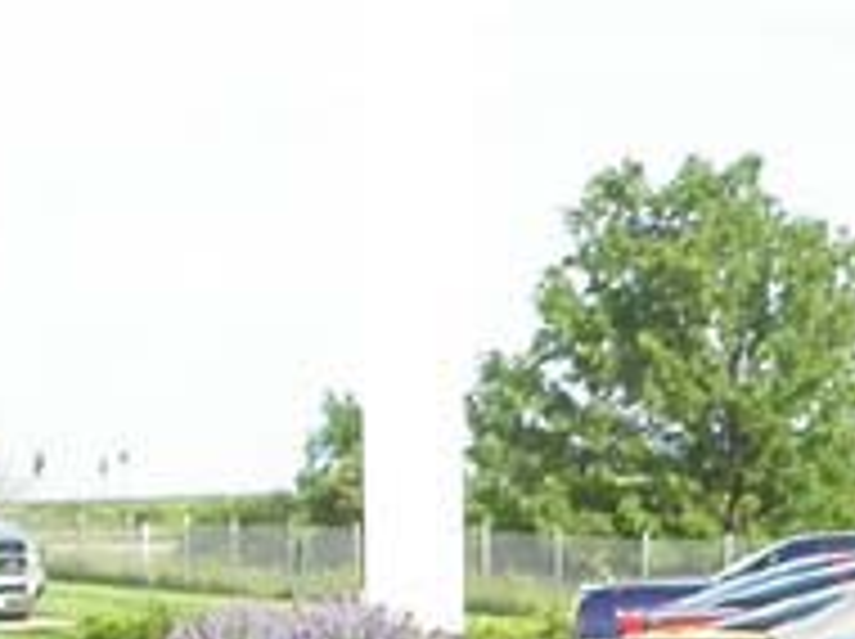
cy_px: 864
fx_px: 5057
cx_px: 1012
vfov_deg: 7.1
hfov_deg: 9.5
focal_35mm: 205
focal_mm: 7.85
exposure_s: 1/1000
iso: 100
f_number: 2.6
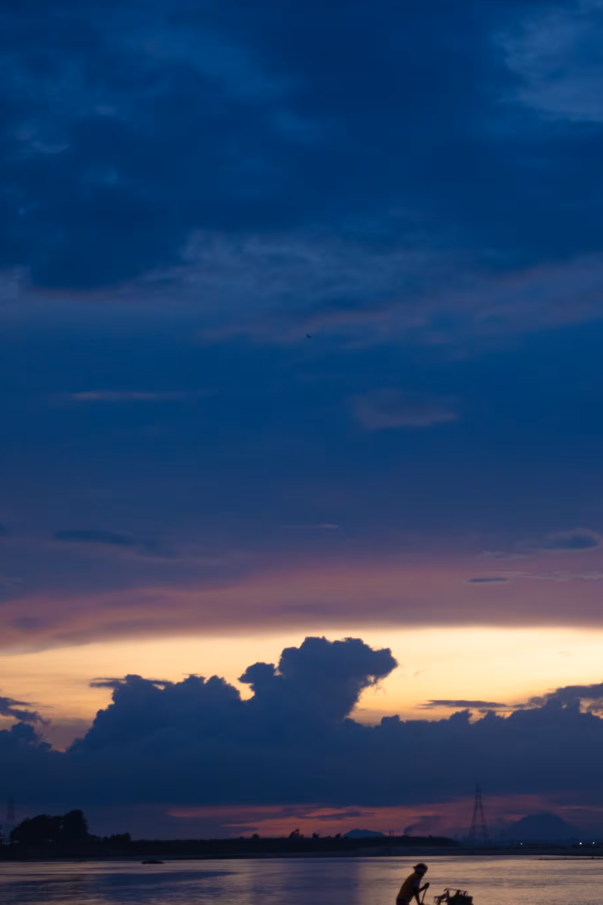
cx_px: 491
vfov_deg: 20.4
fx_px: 2512
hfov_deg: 13.6
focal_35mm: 100
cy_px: 523
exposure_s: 1/125
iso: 400
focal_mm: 46
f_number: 2.8
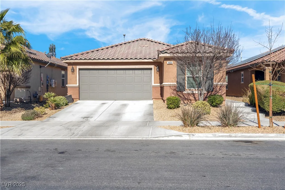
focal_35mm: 35
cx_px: 142
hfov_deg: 54.4
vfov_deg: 37.9
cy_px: 95
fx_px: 277
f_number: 9
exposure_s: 1/320
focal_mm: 35
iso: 100
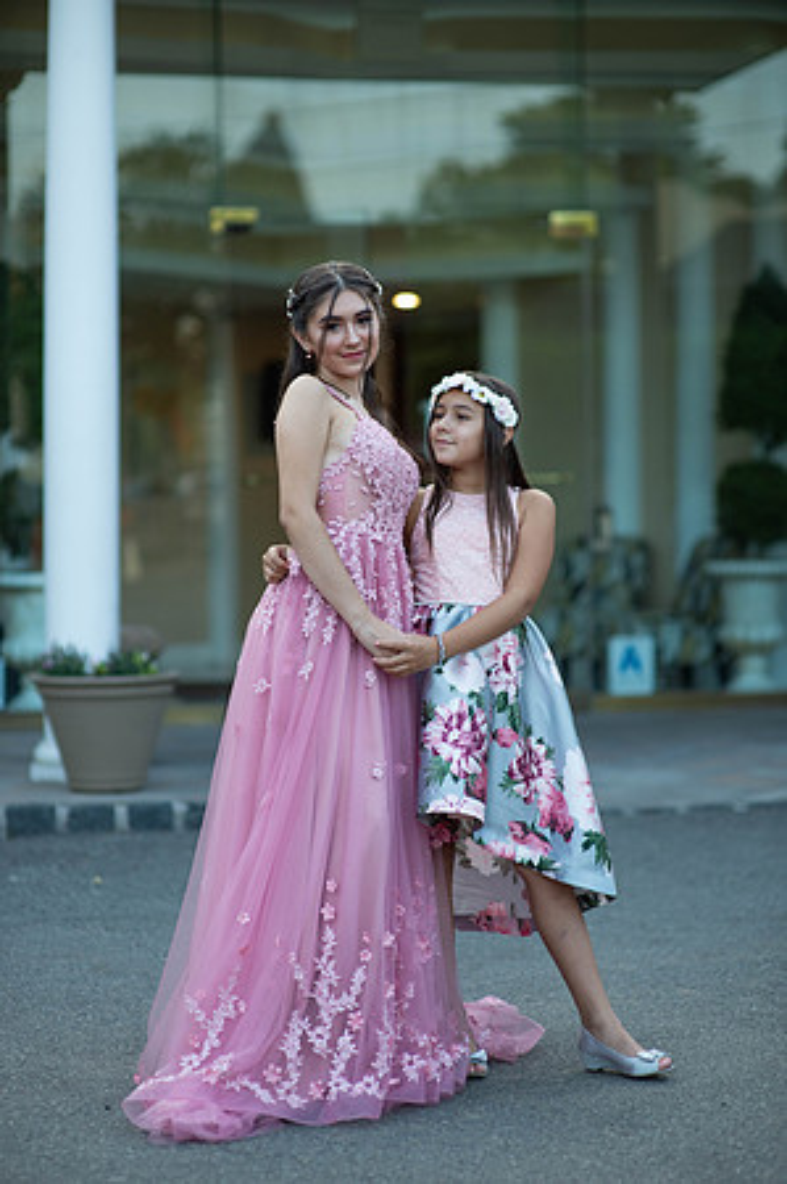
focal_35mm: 85
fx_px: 2794
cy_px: 592
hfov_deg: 16.0
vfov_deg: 23.9
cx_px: 394
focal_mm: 85
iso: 250
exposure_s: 1/800
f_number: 2
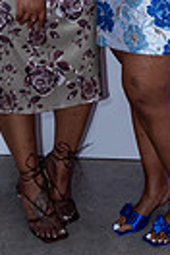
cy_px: -160
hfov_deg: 12.5
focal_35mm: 109
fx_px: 772
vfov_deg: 16.5
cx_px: 128
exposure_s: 1/125
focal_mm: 32
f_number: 3.5
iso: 800
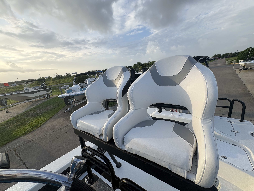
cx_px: 127
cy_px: 96
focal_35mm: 14
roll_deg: +7.9
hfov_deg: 102.1
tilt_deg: -15.6
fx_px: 103
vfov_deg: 85.7
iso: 50
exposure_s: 1/707
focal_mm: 2.22
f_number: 2.2
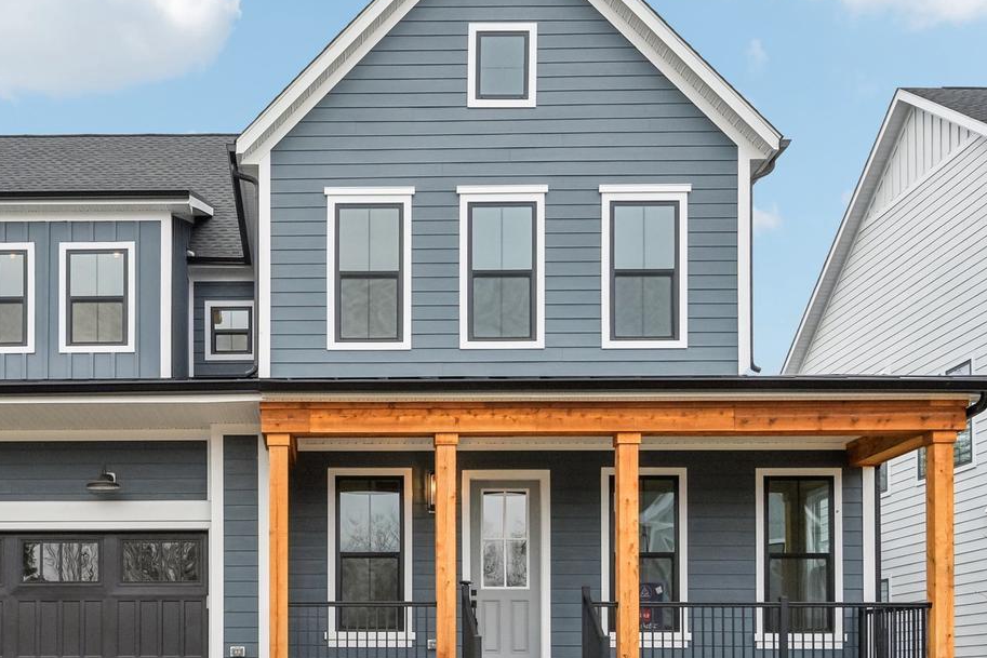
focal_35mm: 41
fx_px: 1124
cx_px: 288
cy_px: 332
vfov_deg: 32.6
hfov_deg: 46.2
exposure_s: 1/250
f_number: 8
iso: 400
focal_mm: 26
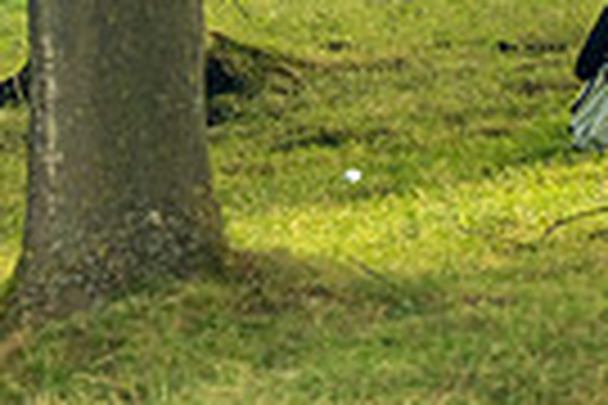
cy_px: -439
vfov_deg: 1.1
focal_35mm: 1293
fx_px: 21836
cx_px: 216
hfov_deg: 1.6
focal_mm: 300
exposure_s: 1/400
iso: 400
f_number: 4.5
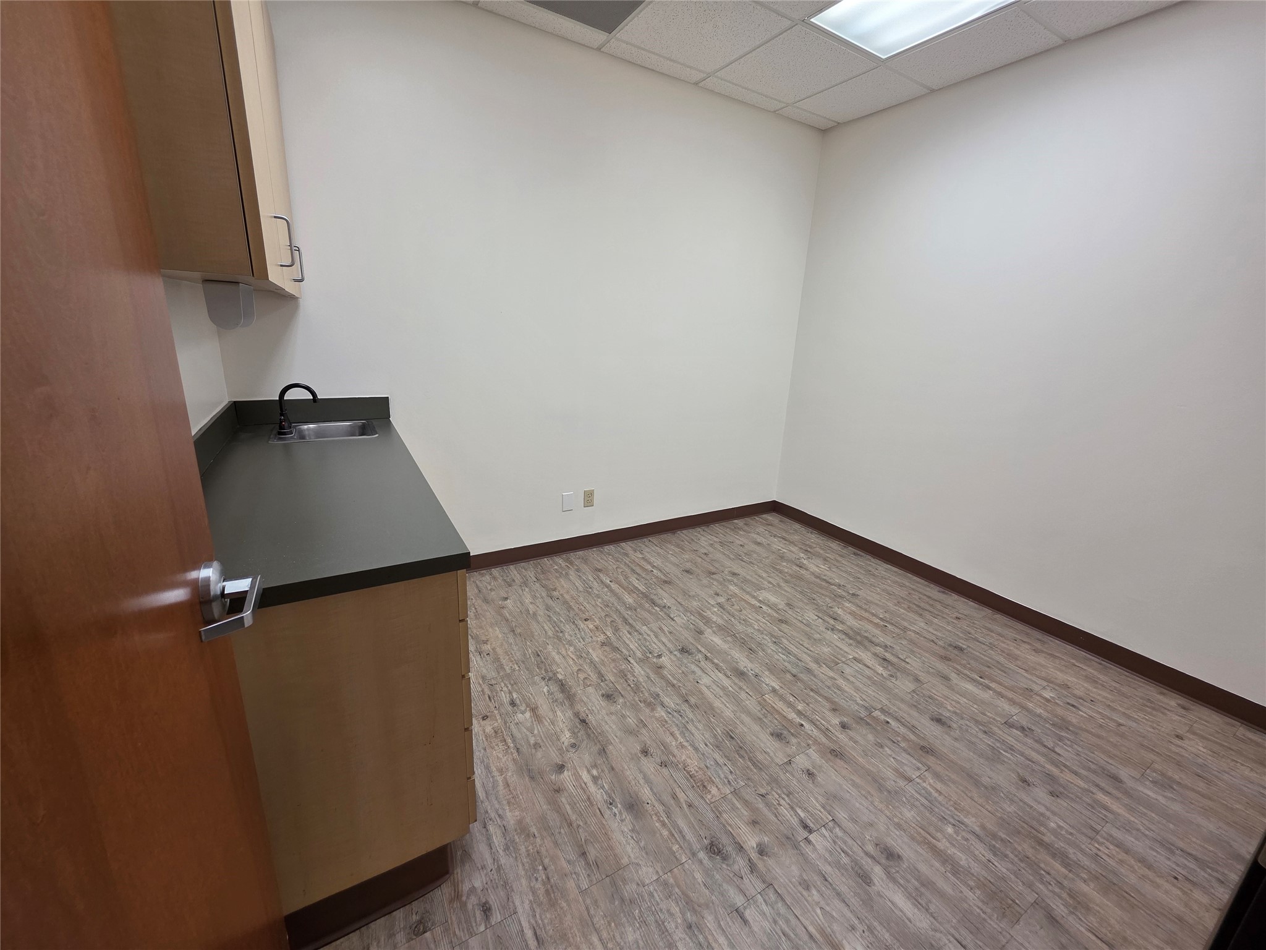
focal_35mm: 13
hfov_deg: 106.2
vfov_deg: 89.9
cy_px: 475
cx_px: 633
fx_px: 475
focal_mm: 2.2
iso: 125
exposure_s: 1/120
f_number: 1.9
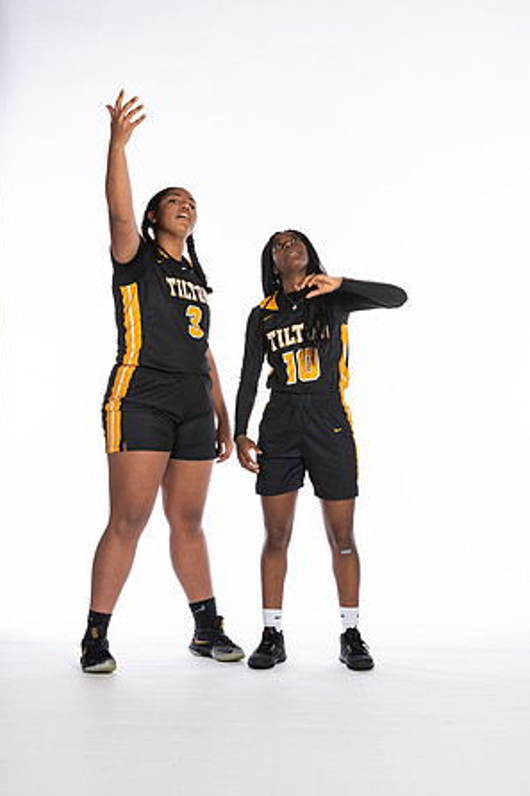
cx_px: 266
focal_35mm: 106
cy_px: 398
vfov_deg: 19.3
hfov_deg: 12.9
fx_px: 2342
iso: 100
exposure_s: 1/100
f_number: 5.6
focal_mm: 70
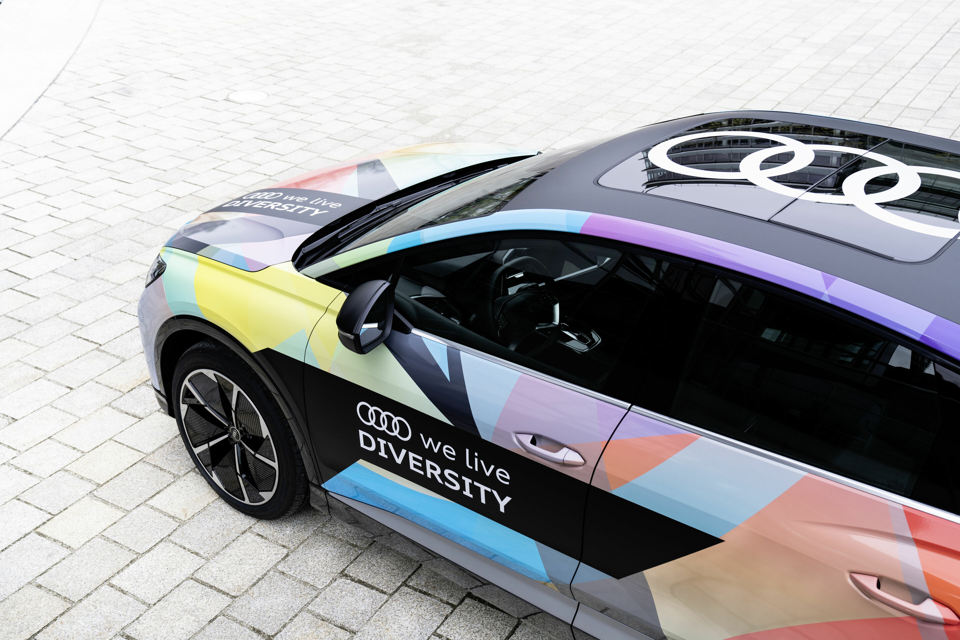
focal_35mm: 40
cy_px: 320
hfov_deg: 48.5
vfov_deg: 33.4
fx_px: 1067
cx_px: 480
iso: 100
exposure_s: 1/100
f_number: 5.6
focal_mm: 40
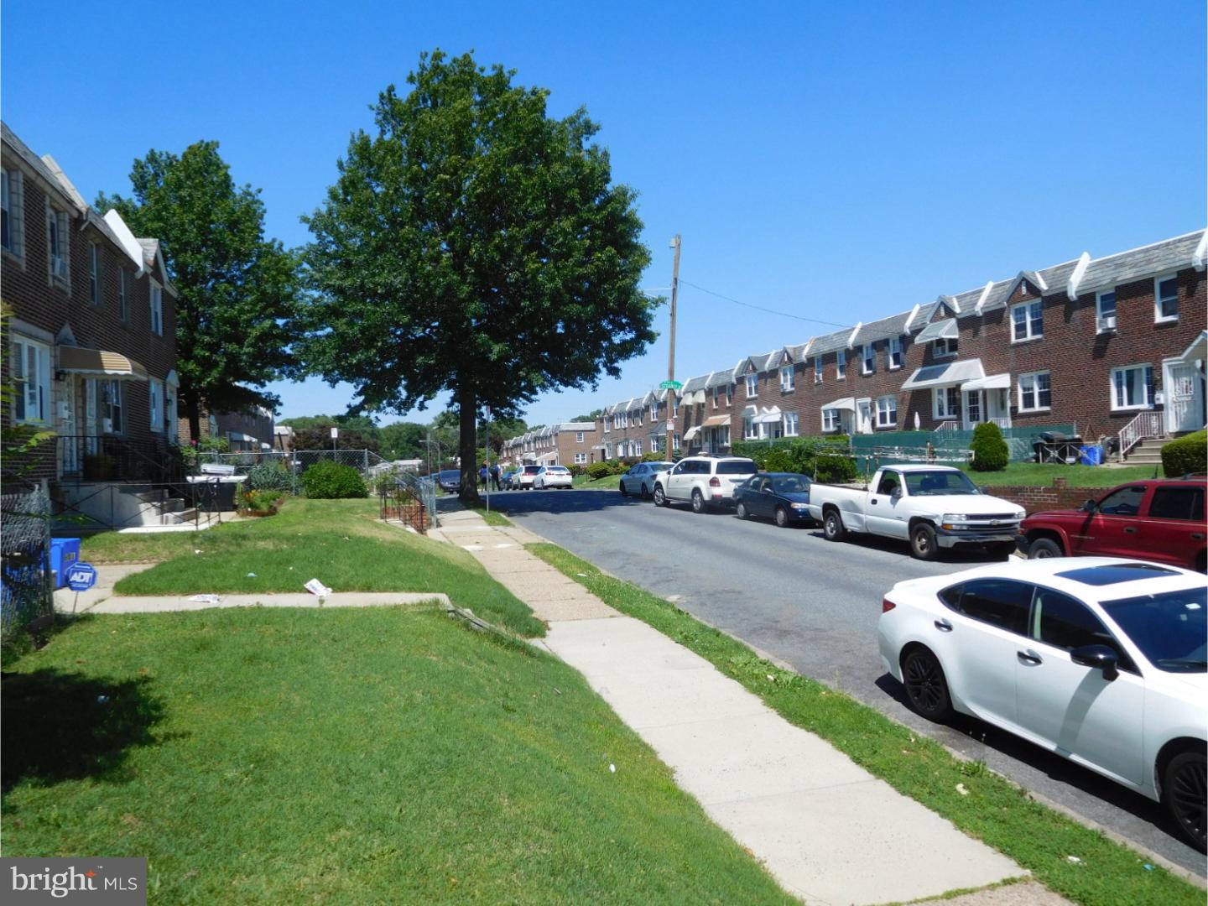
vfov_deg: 54.9
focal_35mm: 25
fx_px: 872
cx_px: 604
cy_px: 453
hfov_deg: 69.4
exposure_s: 1/1250
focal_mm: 4.5
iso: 125
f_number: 3.4
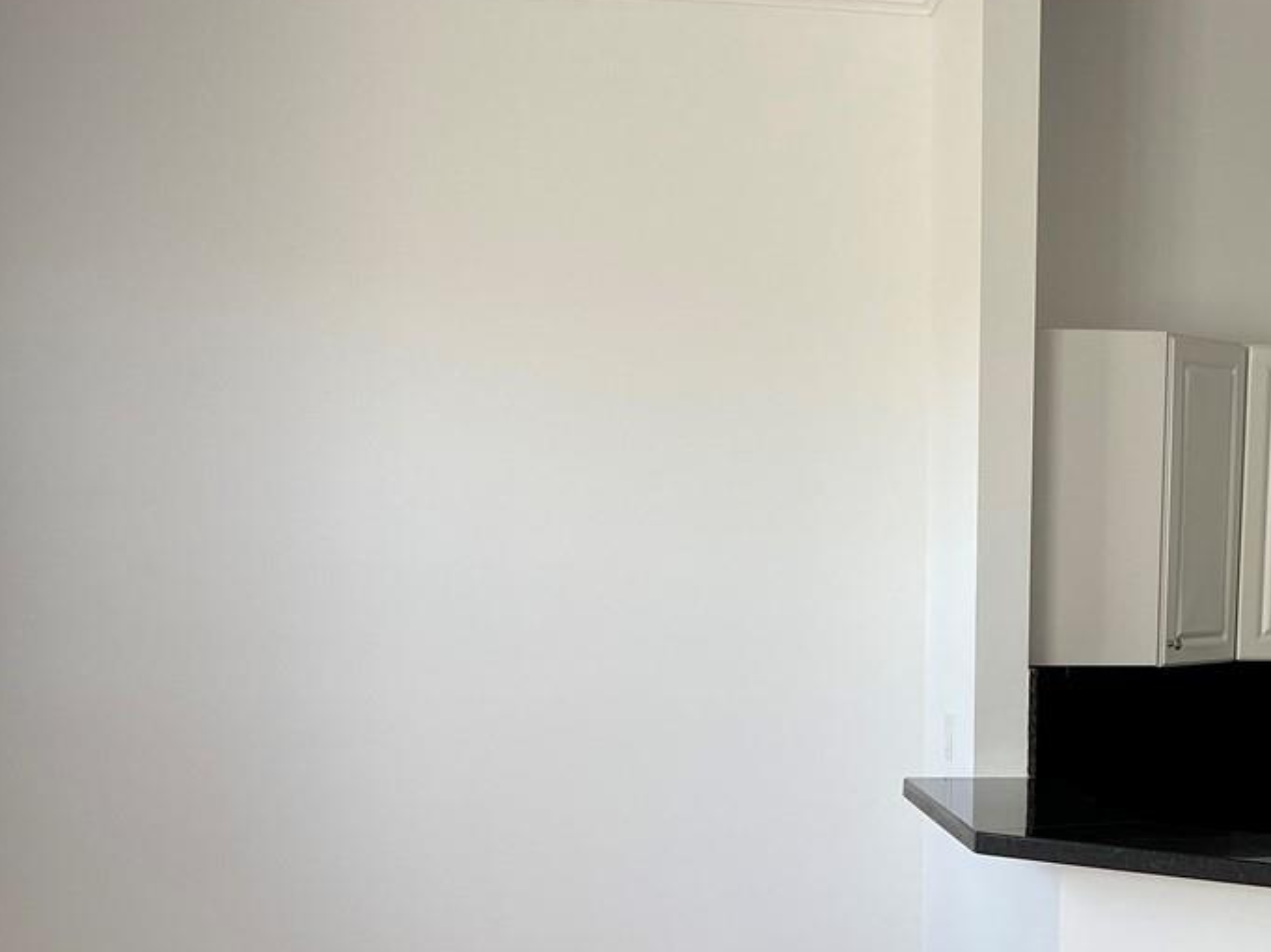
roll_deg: -1.1
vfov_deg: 22.8
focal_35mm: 61
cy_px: 1002
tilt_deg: -10.5
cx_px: 977
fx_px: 2239
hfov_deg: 31.1
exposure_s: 1/122
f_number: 1.8
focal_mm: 4.25
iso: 32
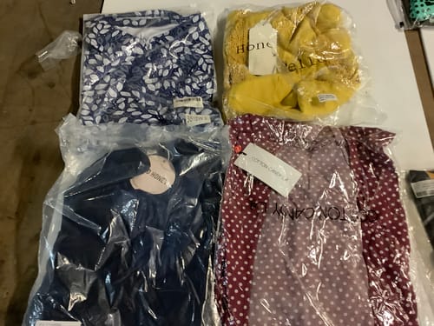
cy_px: 163
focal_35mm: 31
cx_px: 217
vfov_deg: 45.4
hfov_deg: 58.4
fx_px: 389
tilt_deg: -61.9
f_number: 2.4
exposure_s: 1/25
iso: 400
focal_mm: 3.3
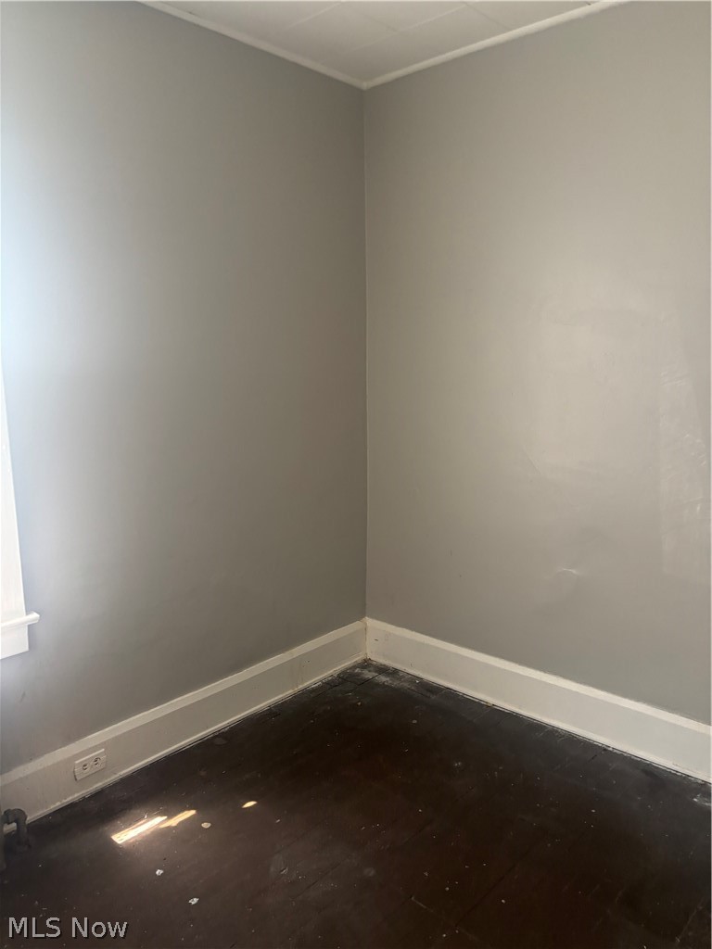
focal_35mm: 26
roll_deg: +2.2
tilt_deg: -9.2
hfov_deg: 53.1
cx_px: 356
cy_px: 474
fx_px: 713
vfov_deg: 67.3
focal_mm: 5.96
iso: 250
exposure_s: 1/60
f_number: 1.6
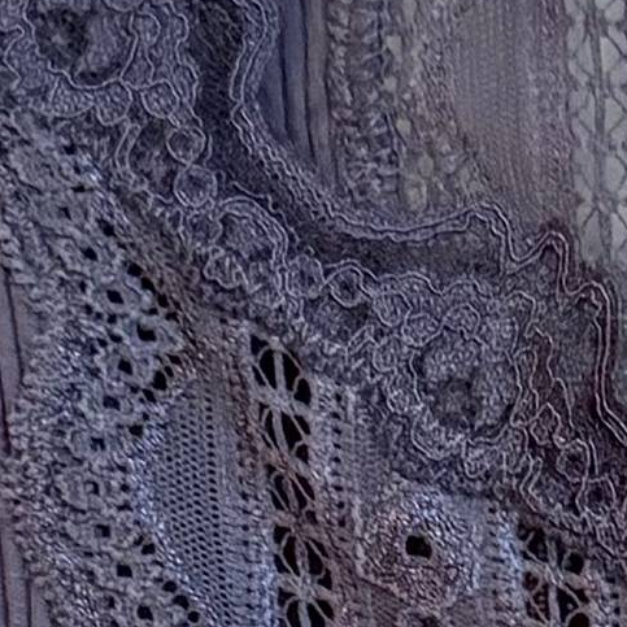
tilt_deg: -2.9
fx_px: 4611
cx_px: 1057
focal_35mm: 225
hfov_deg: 7.6
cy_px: 1167
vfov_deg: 7.5
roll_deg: -2.5
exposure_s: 1/60
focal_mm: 6.76
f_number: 1.78
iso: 400
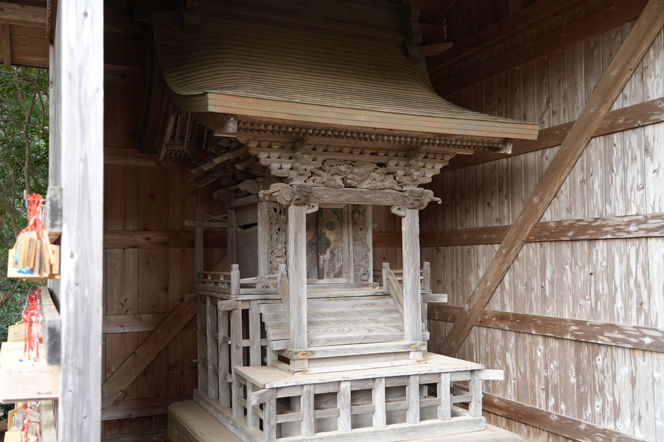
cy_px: 221
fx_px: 627
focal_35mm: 34
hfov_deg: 55.8
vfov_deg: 38.9
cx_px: 332
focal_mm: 34
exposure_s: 1/60
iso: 160
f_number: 4
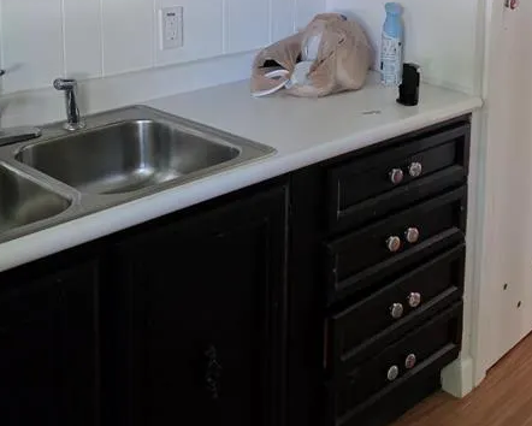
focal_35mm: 52
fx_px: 819
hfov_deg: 35.2
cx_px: 395
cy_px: 2
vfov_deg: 27.5
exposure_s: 1/120
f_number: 1.7
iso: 400
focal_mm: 6.25
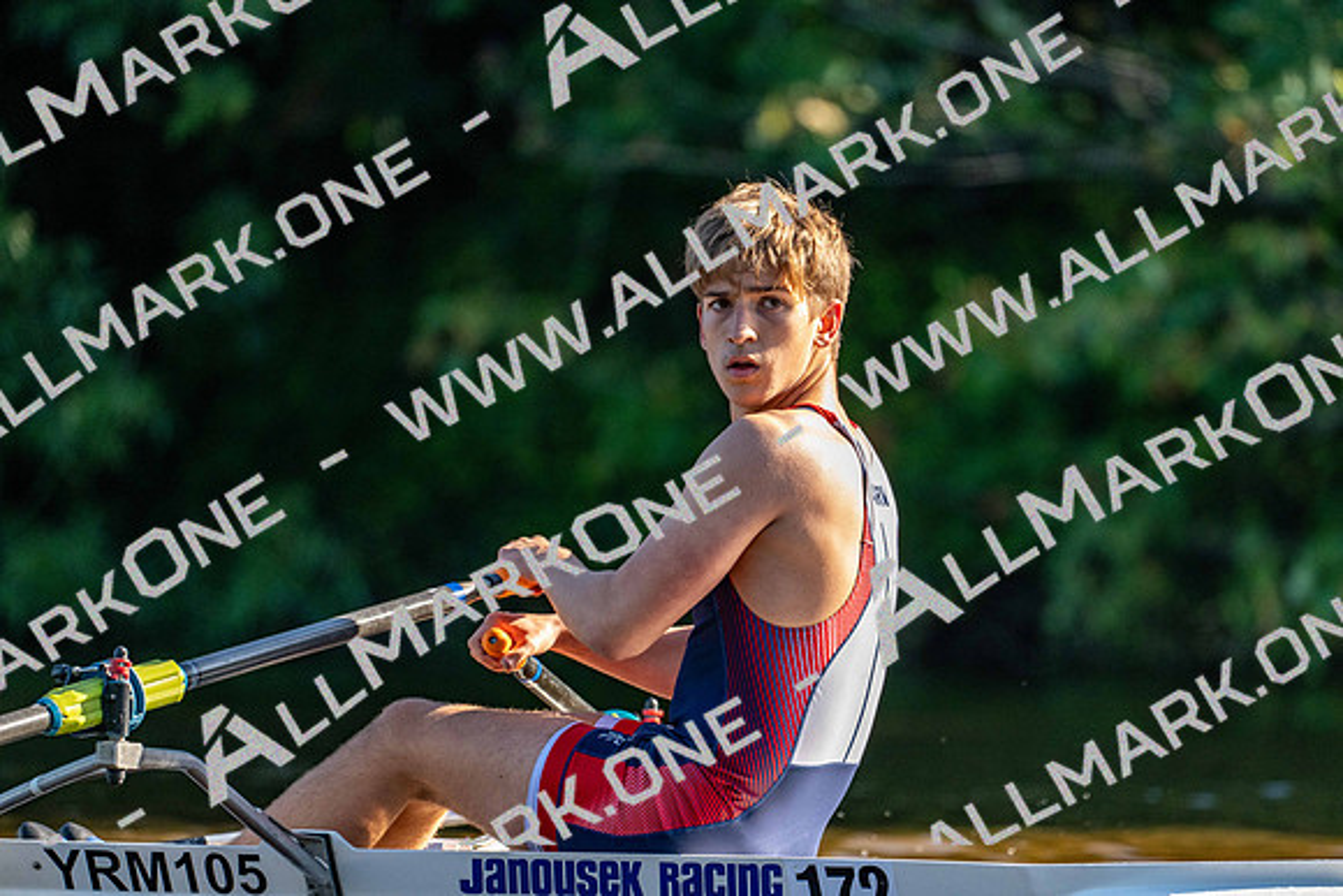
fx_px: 14925
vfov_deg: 3.4
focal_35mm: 400
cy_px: 448
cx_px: 672
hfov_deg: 5.2
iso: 1400
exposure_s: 1/2500
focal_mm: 400
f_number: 4.5
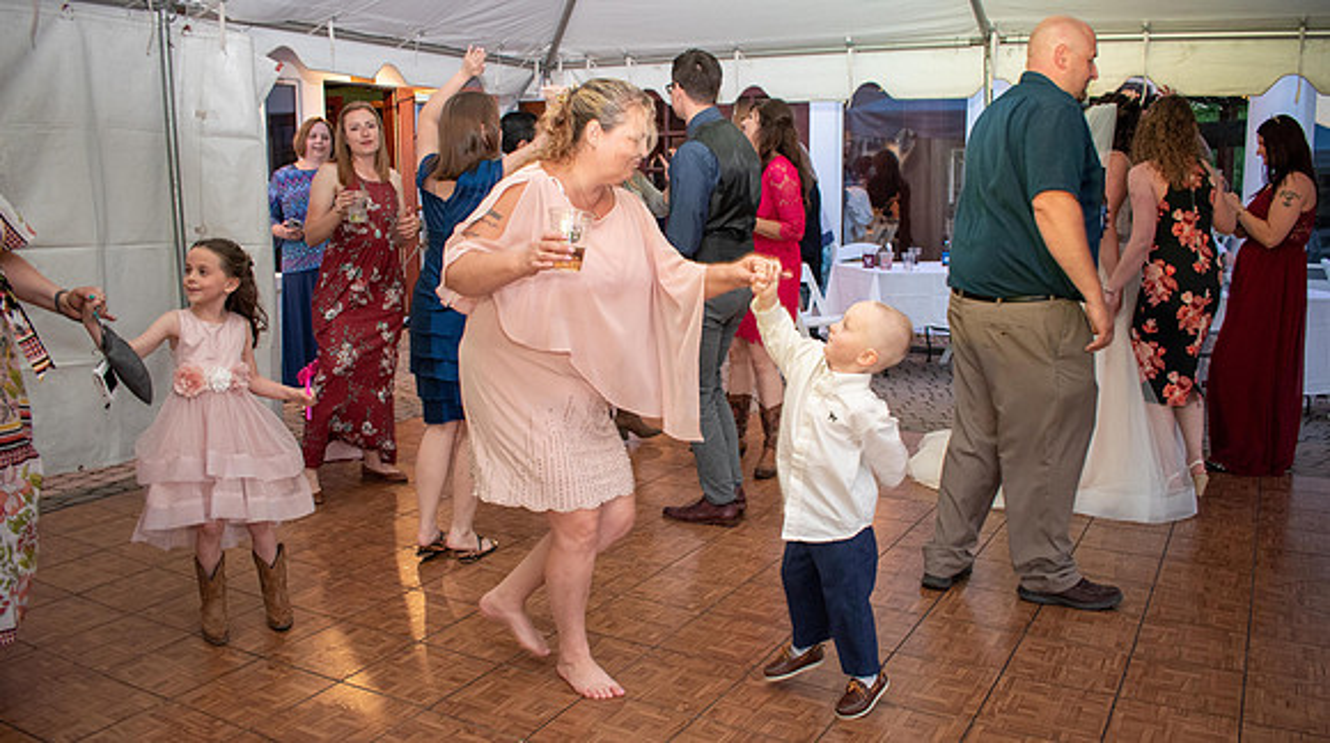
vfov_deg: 39.4
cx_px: 692
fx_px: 1038
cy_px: 377
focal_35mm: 29
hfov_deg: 65.3
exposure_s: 1/60
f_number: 3.5
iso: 1100
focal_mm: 18
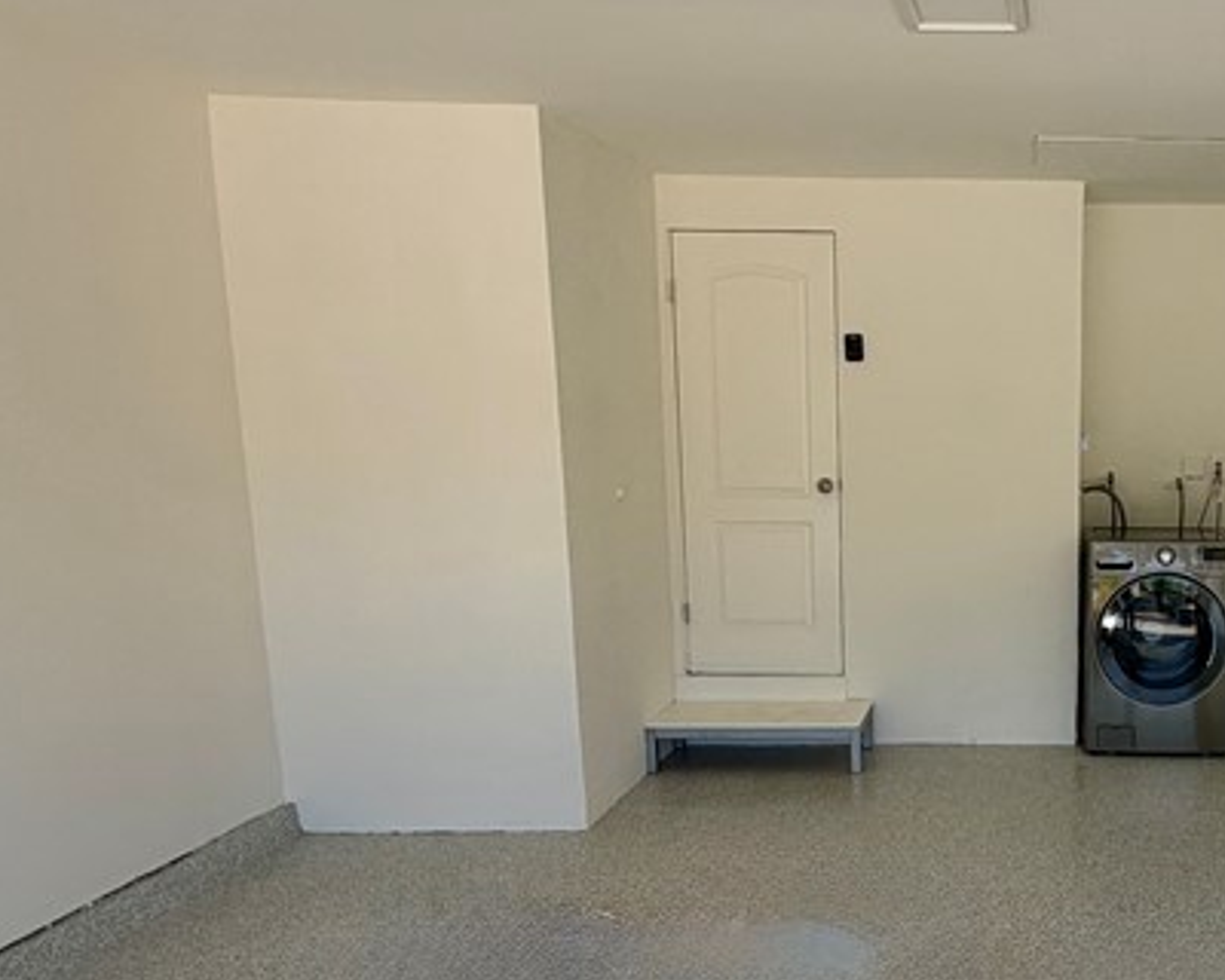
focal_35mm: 35
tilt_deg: -10.5
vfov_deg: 41.7
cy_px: 649
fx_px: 1269
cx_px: 1050
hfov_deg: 47.5
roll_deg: +0.1
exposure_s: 1/502
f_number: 2.2
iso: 50
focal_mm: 2.22
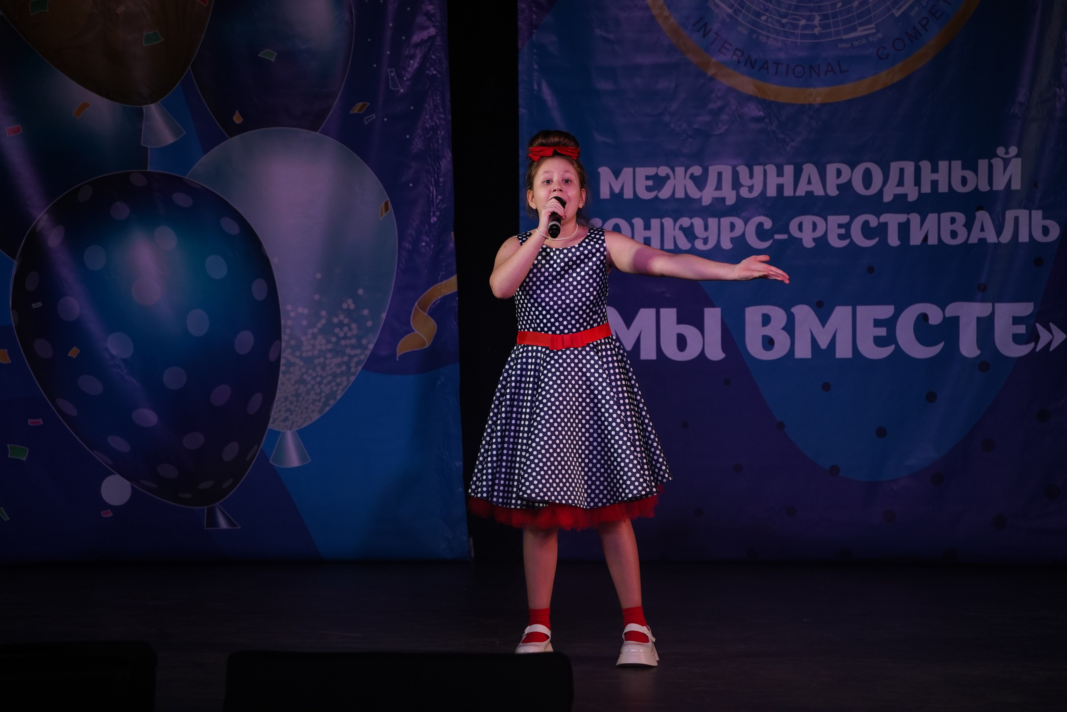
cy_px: 356
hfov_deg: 12.5
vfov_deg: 8.4
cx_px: 534
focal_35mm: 164
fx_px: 4861
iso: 2000
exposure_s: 1/400
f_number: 5.6
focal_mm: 164
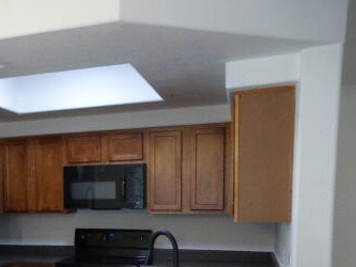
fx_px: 494
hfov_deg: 36.6
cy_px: 242
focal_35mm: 48
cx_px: 20
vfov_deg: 29.0
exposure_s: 1/60
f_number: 3.3
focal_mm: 4.3
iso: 320
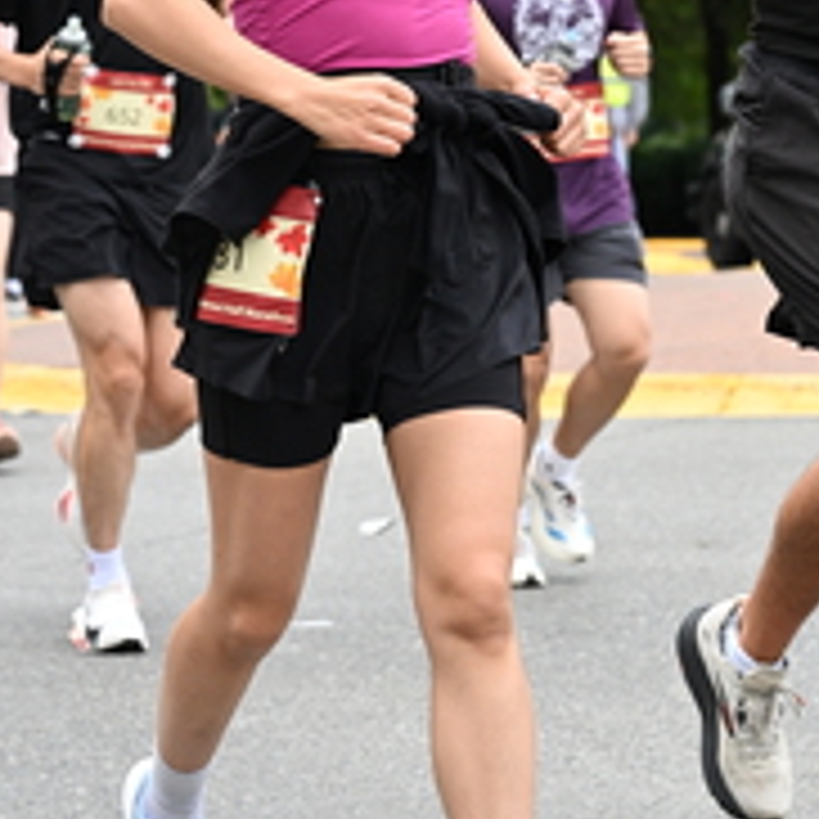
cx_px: 304
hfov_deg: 11.0
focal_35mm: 159
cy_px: 18
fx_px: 4256
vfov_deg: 10.9
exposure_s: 1/800
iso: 1600
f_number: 4
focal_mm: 62
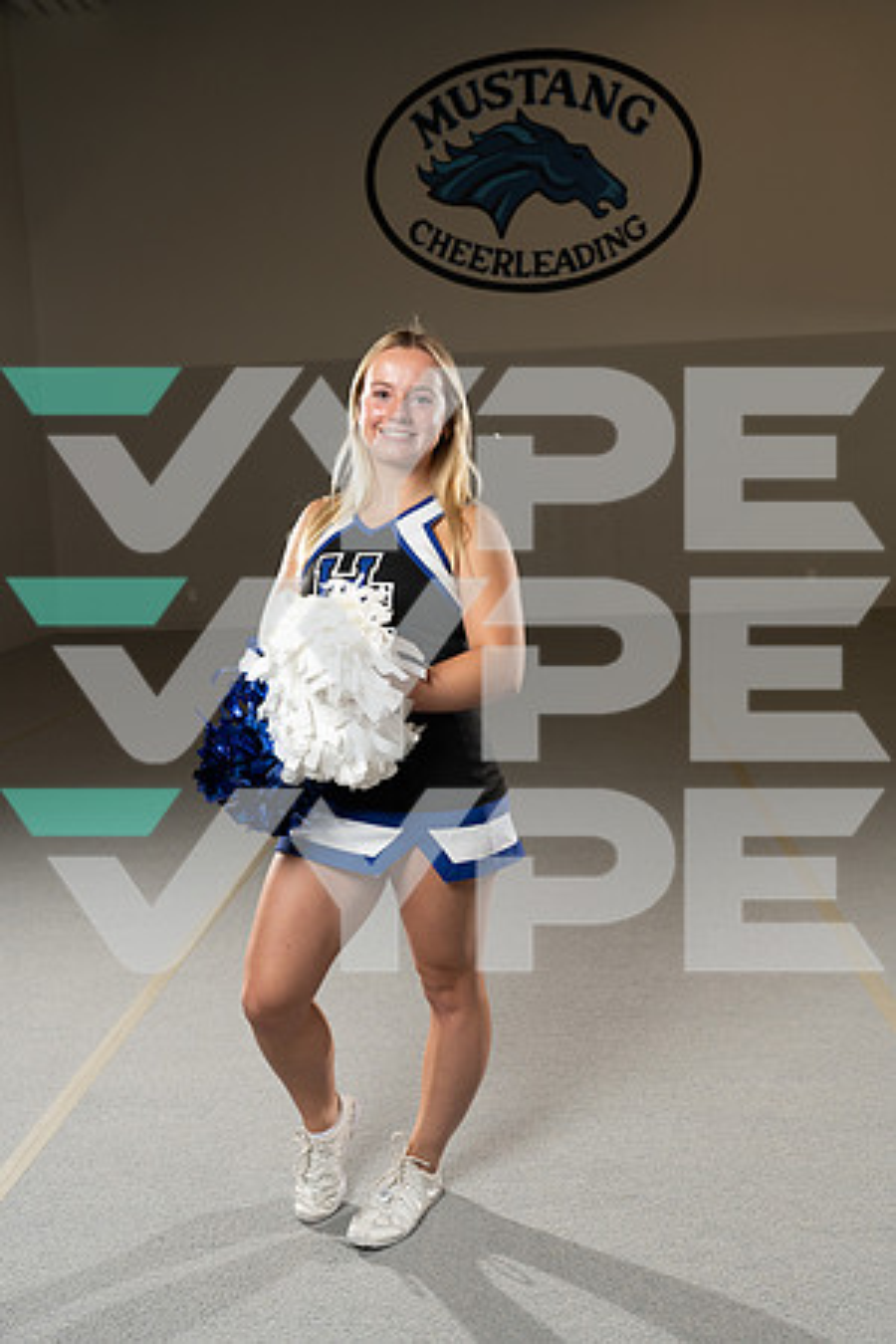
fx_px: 1269
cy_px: 672
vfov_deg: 55.8
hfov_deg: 38.9
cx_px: 448
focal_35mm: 34
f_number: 5.6
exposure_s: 1/250
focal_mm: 34
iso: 500
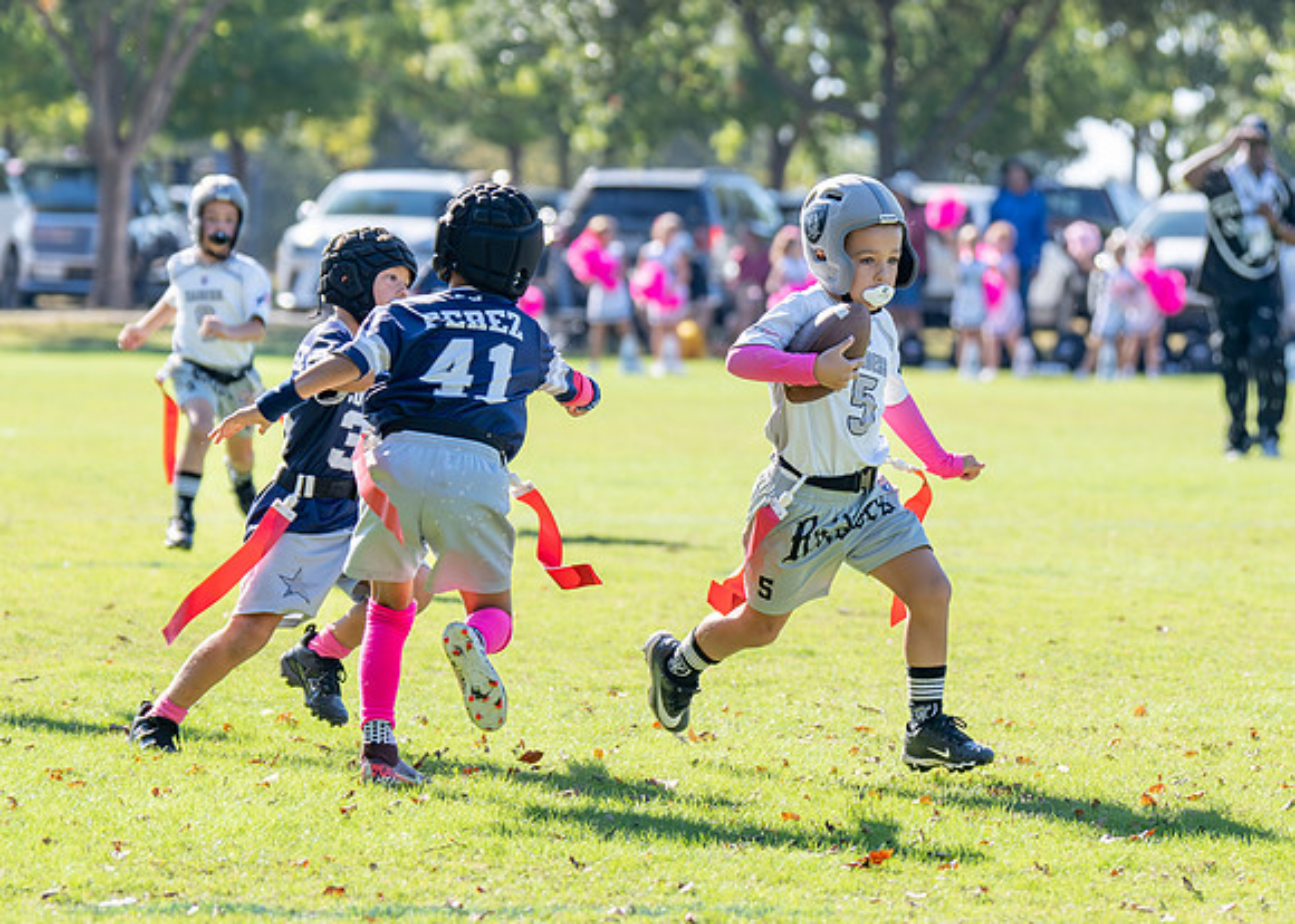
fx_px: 7995
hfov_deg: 9.3
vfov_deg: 6.6
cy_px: 489
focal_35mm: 217
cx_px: 802
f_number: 2.8
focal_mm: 102
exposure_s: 1/2500
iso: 250
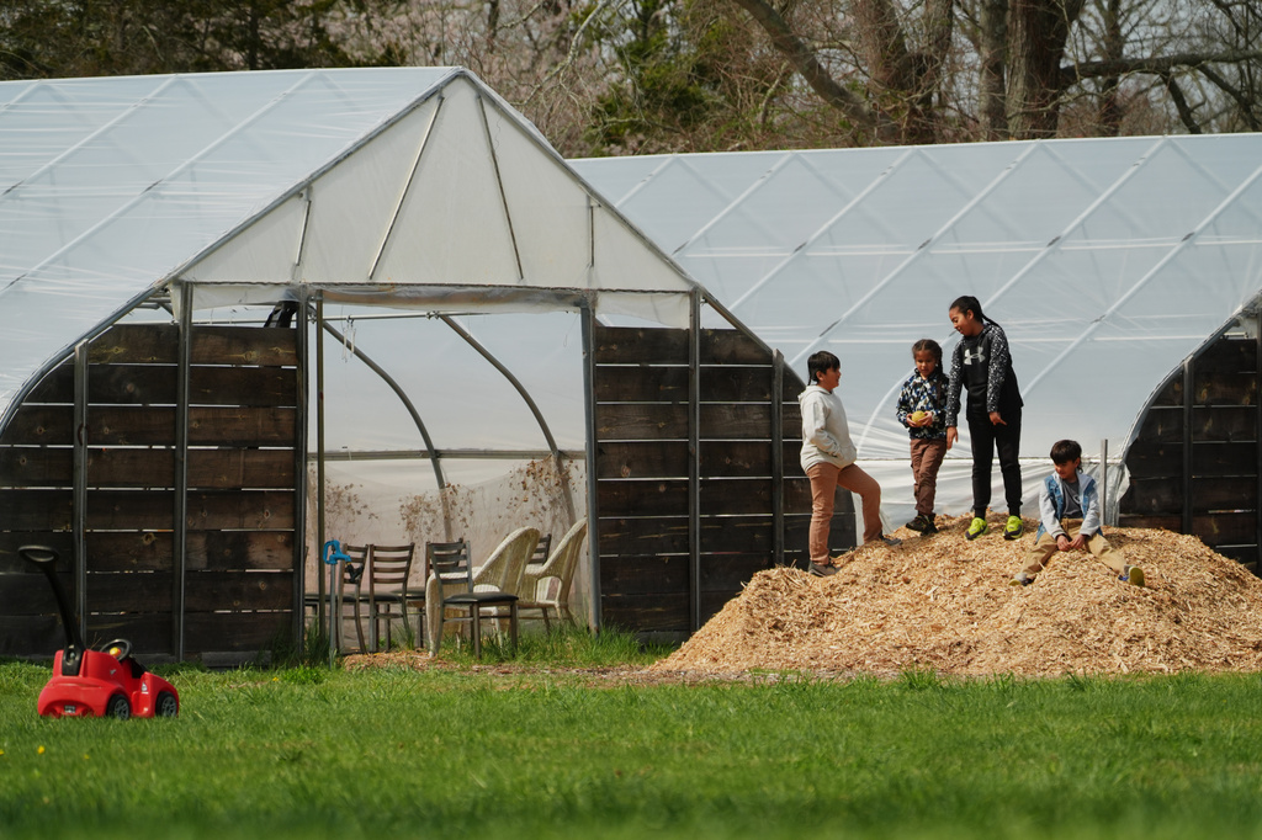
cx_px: 631
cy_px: 420
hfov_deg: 8.7
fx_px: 8340
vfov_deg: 5.8
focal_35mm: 238
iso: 400
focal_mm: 238
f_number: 5.6
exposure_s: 1/1000
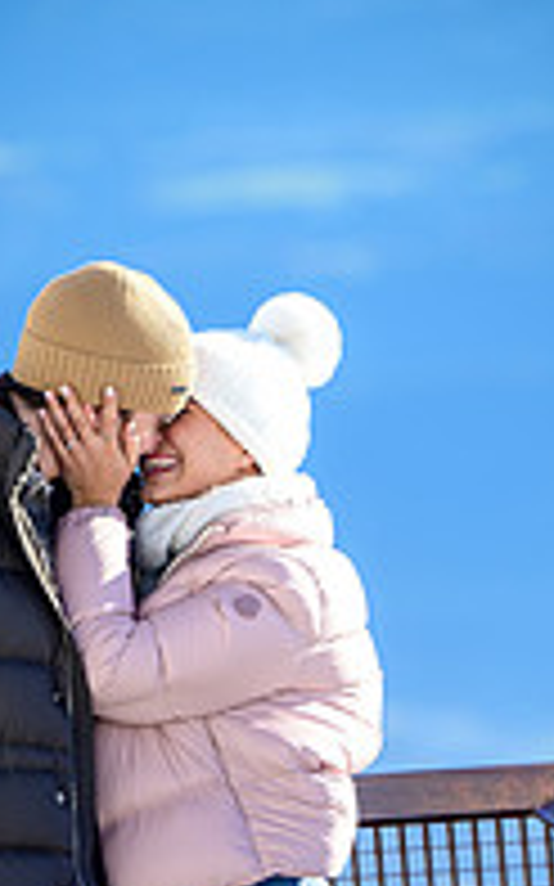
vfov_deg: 5.6
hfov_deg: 3.5
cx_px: 232
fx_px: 9017
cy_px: 778
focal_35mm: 373
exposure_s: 1/1000
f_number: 3.2
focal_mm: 160
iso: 100
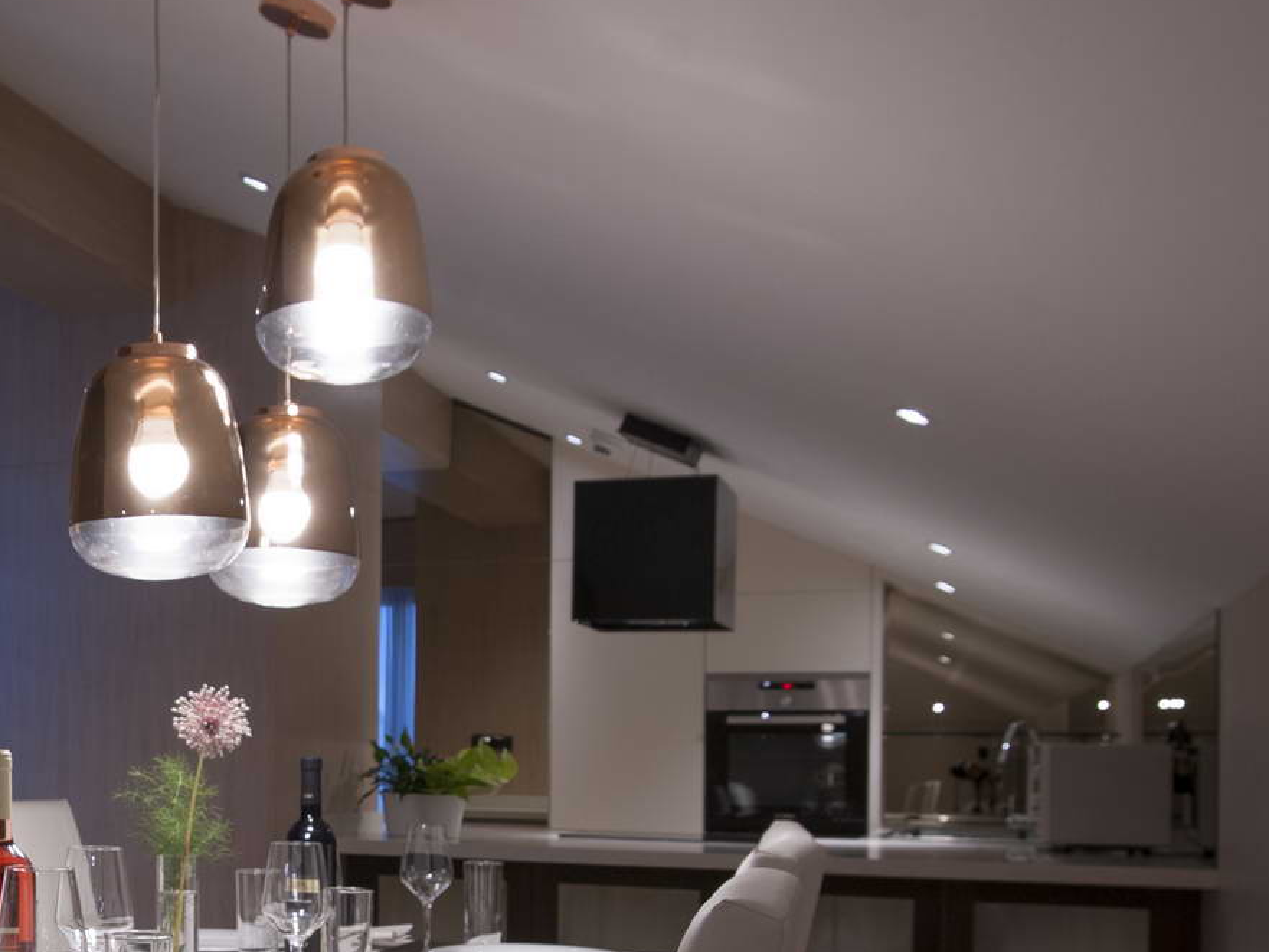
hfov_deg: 41.3
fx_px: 1613
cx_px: 273
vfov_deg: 32.1
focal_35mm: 44
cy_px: 742
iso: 200
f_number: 7.1
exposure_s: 1/8
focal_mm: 19
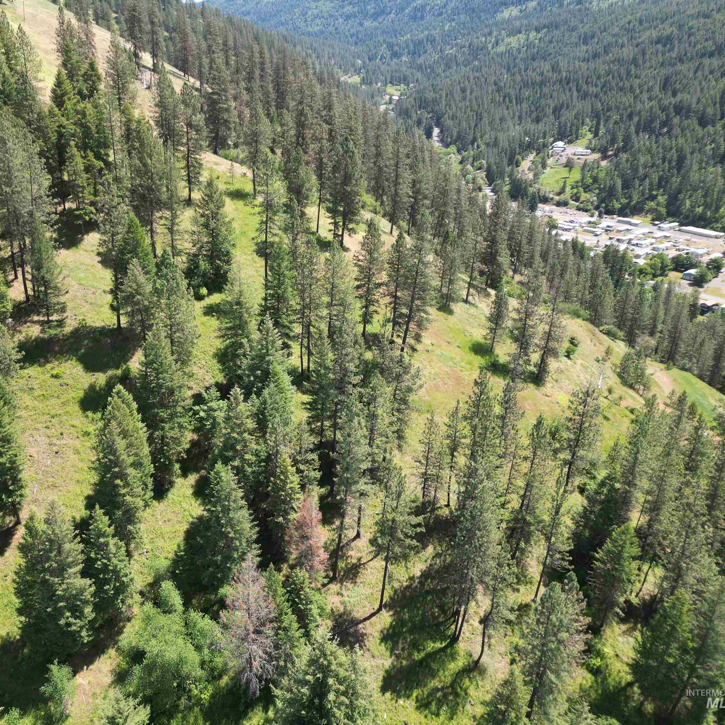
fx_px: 687
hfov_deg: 54.9
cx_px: 265
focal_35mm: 29
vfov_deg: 55.6
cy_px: 355
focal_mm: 6.72
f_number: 1.7
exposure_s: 1/800
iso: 100
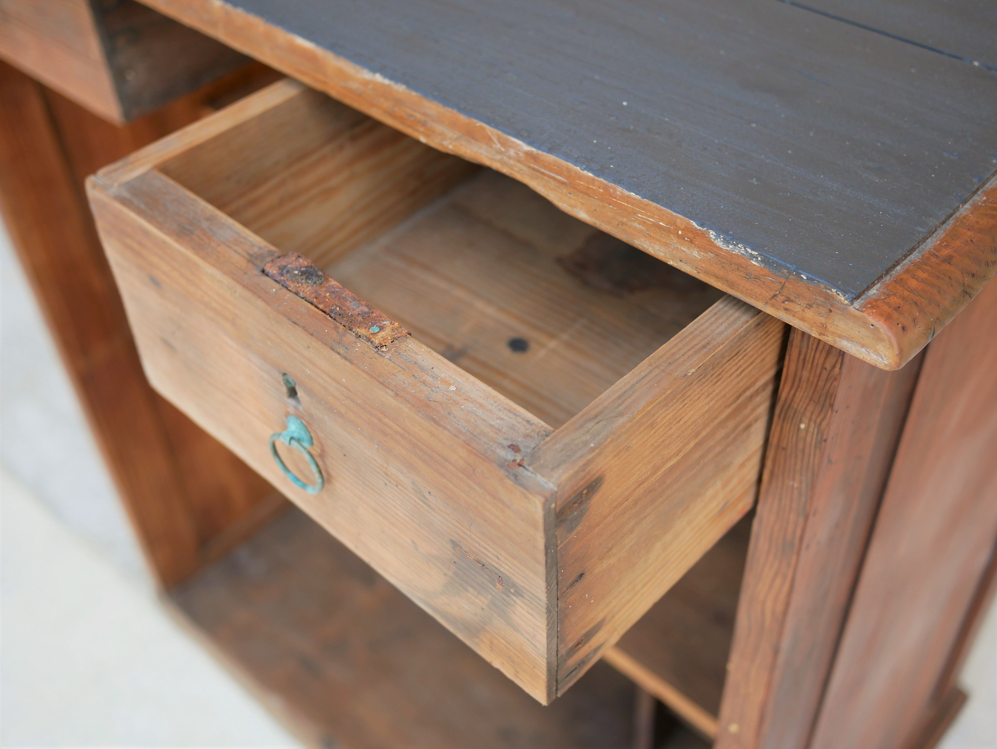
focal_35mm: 40
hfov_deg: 46.8
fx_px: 1153
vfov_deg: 36.0
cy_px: 374
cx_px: 498
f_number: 2.2
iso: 200
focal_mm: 20
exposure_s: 1/200
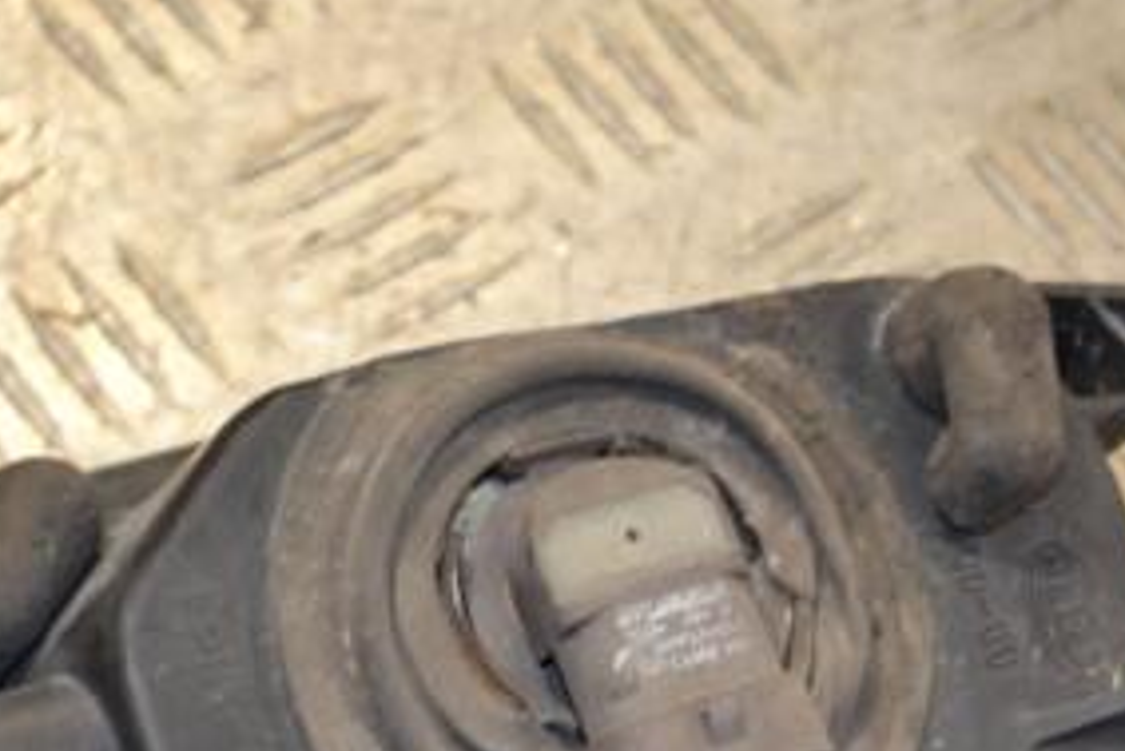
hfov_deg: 11.7
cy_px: 695
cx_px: 398
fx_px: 5473
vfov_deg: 7.8
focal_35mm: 175
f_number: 5.6
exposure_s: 1/60
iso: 400
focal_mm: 55
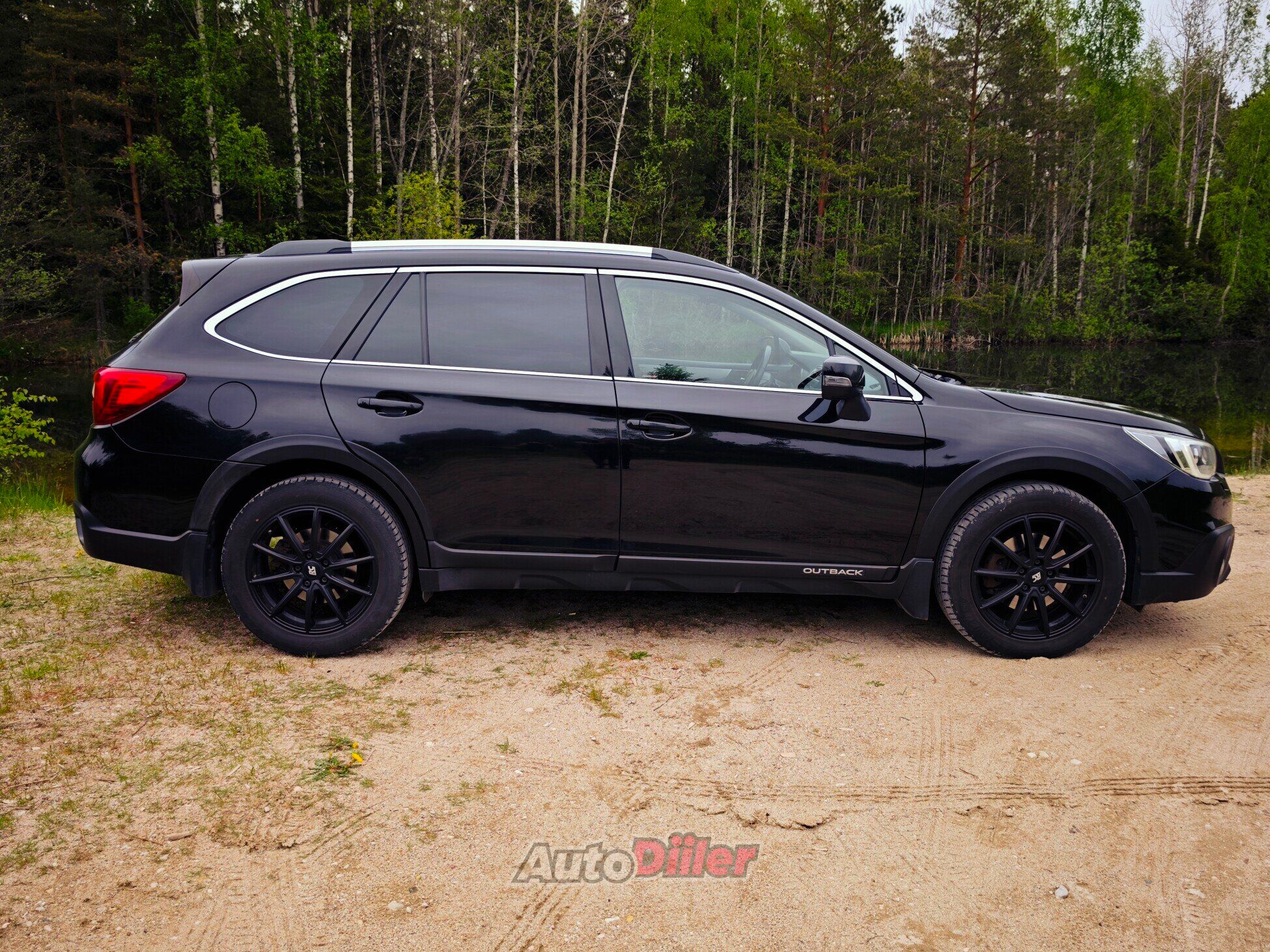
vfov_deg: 49.8
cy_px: 476
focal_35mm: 28
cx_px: 635
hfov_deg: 63.4
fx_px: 1027
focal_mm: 8.72
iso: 50
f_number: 2
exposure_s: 1/142
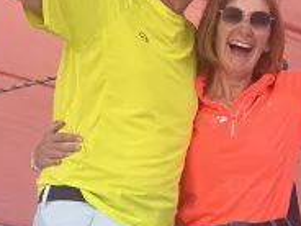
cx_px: 389
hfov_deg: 7.8
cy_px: 154
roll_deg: +2.0
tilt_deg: +2.4
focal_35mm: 251
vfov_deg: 5.9
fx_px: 2183
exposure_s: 1/501
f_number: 2.8
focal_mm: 9
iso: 32
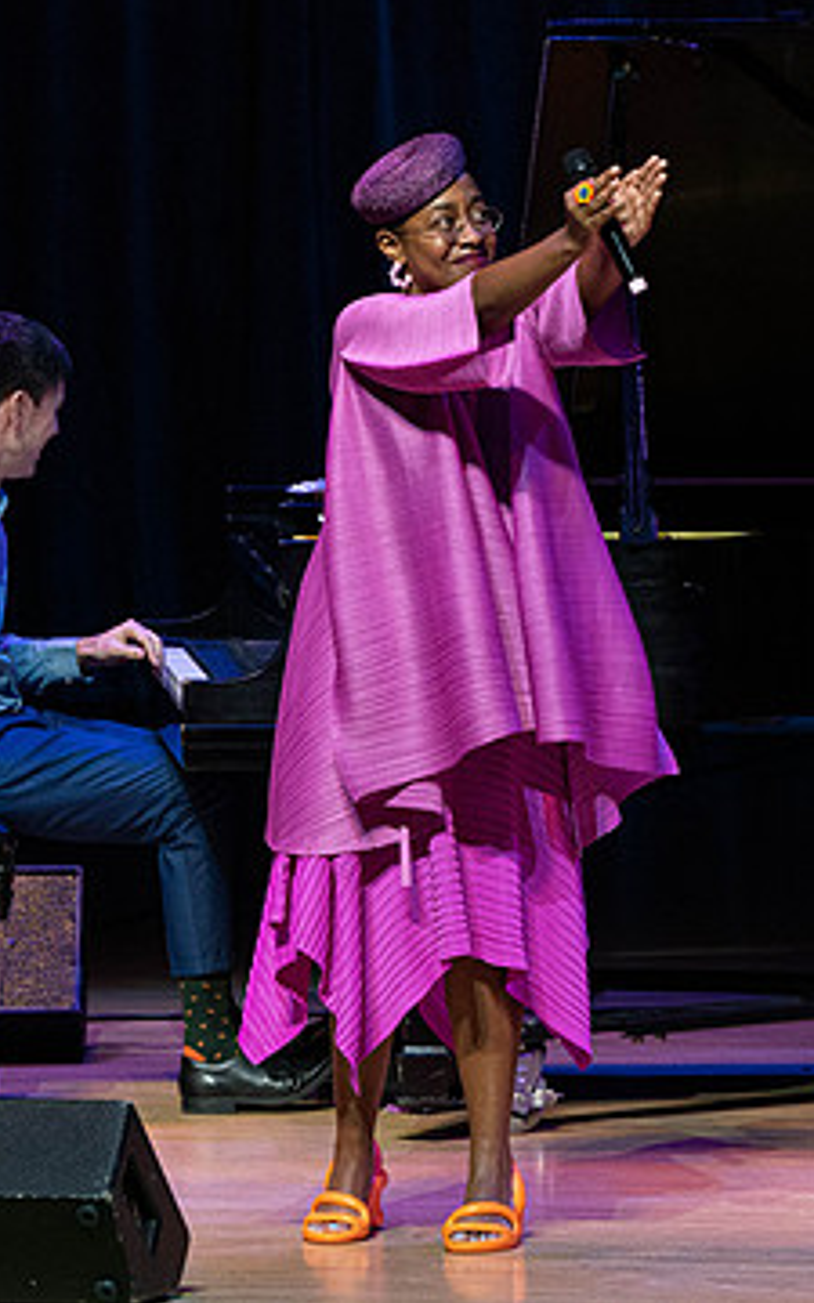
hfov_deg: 2.4
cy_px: 505
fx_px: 19096
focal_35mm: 538
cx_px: 446
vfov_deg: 3.9
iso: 4000
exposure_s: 1/320
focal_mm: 285
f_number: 9
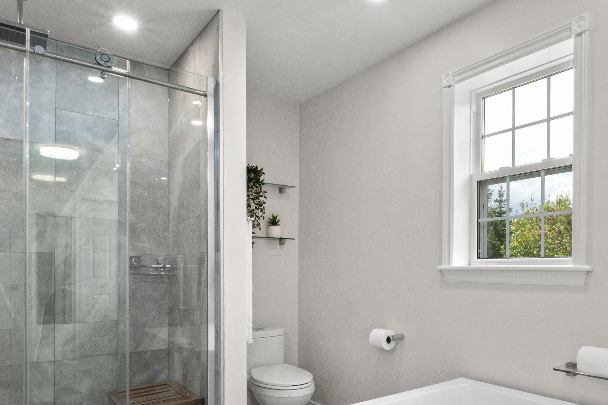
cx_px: 392
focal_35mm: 25
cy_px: 273
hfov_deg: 70.0
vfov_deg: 50.3
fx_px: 422
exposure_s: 1/5
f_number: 16
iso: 400
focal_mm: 10
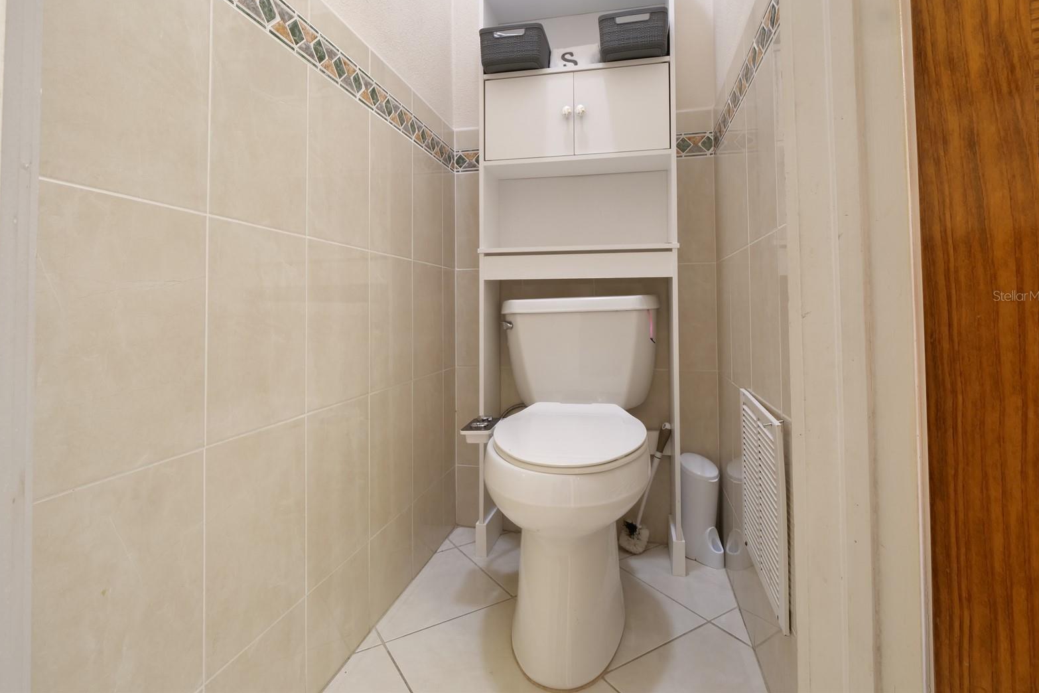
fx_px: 491
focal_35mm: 17
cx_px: 525
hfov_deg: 93.3
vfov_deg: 70.0
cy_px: 295
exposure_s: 2
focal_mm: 8
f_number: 11
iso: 200
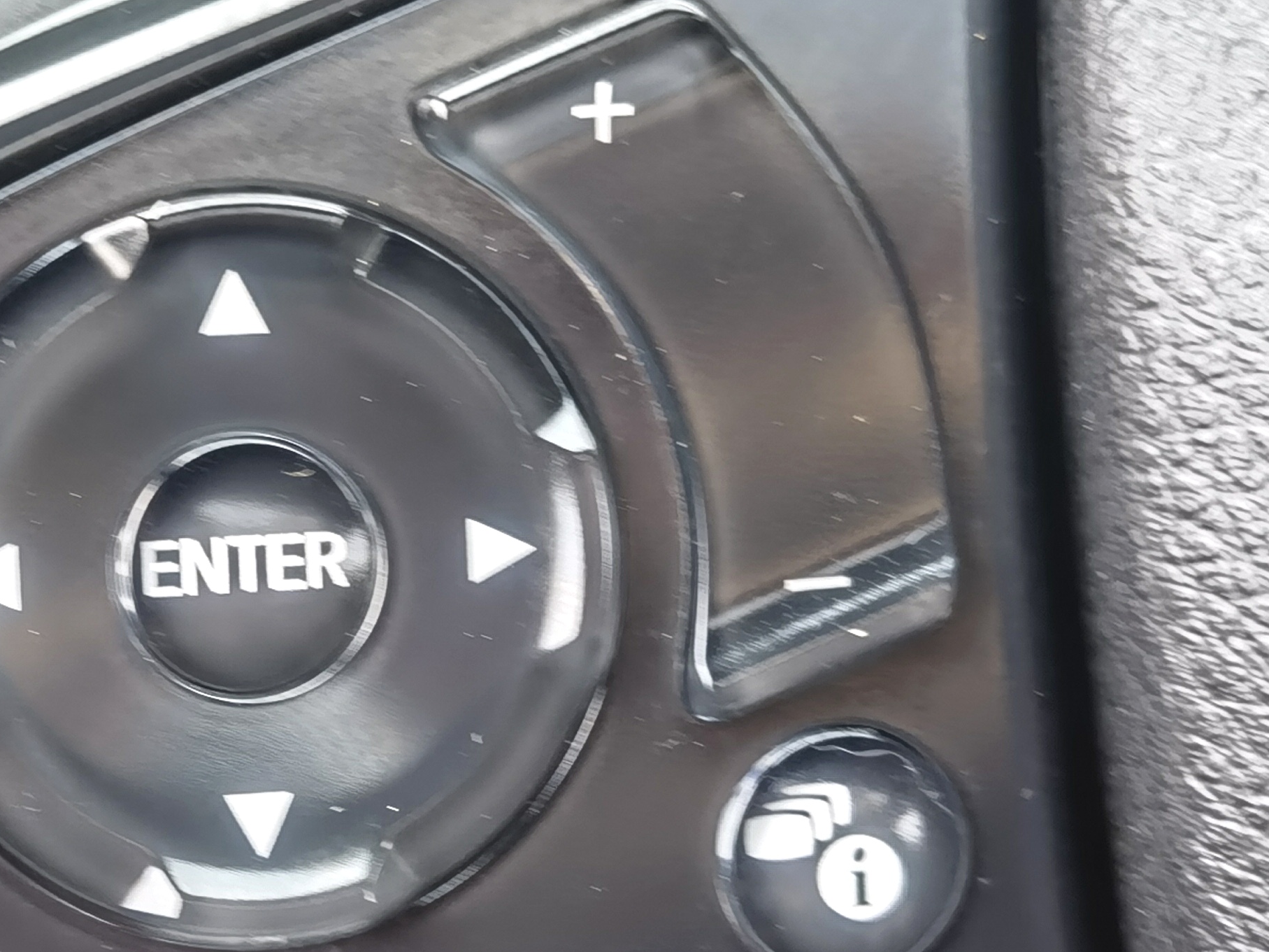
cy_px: 570
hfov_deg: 24.4
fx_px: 2896
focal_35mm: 79
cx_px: 296
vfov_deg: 18.6
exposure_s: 1/98.4
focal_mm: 6.67
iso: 64
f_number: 1.9
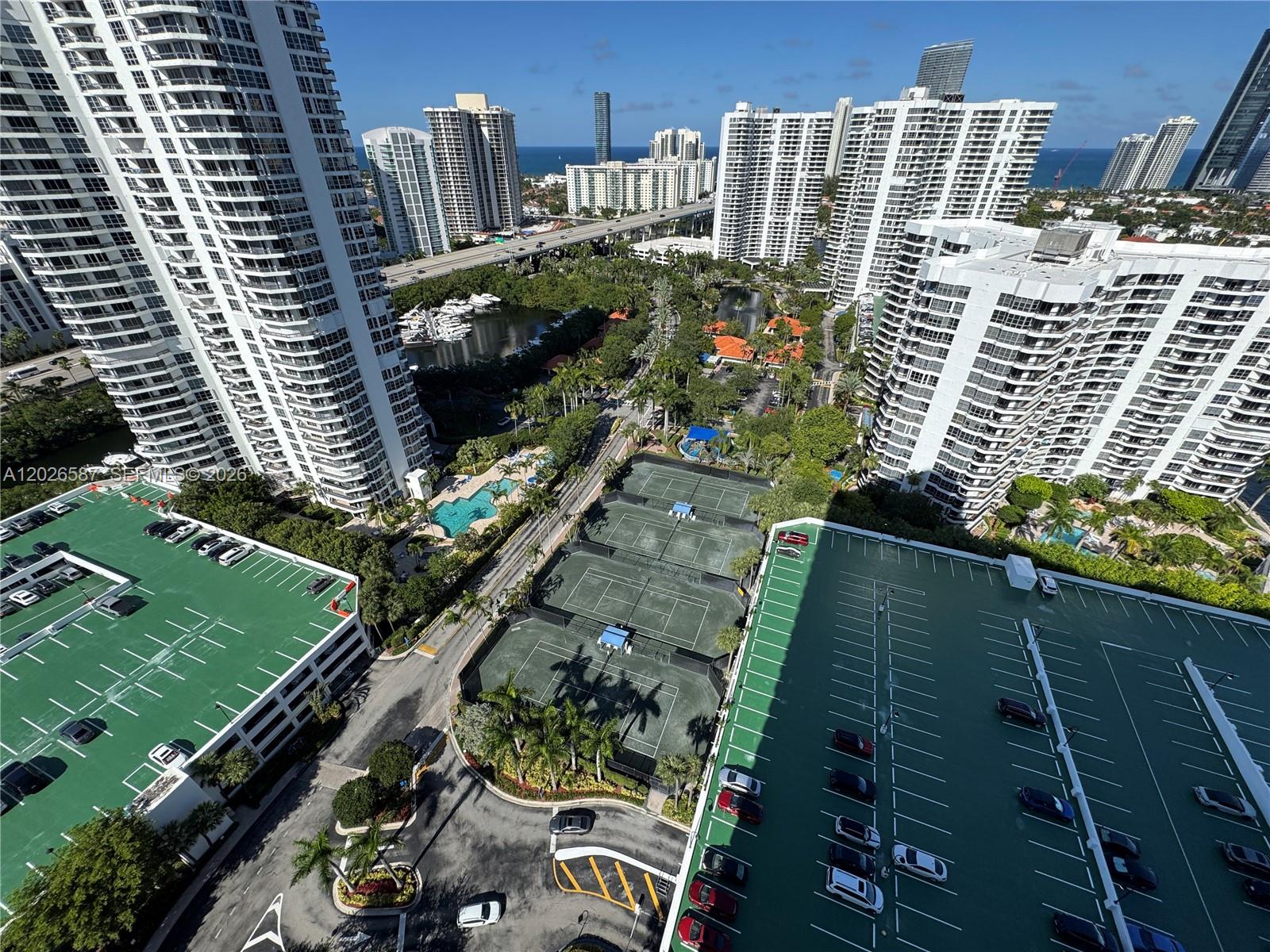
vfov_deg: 85.7
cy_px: 476
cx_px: 635
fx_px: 514
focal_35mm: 14
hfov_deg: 102.1
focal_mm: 2.22
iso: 50
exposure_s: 1/1600
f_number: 2.2
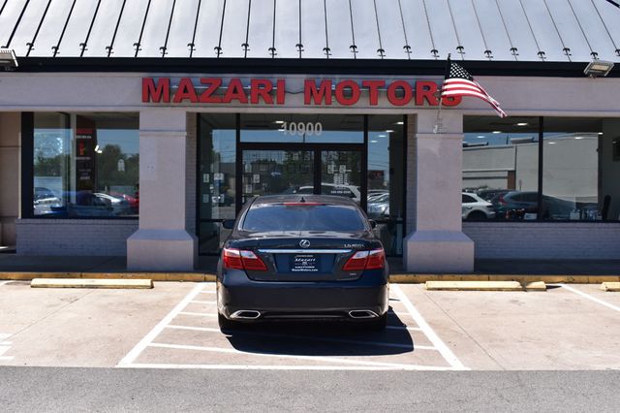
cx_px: 310
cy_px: 206
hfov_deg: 45.0
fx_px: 749
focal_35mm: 44
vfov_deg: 30.8
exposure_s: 1/400
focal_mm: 29
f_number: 11
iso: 400
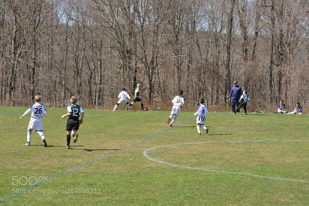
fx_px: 996
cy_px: 103
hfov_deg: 17.6
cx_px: 154
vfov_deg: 11.8
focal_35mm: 116
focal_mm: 116
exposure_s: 1/160
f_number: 22
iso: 1000
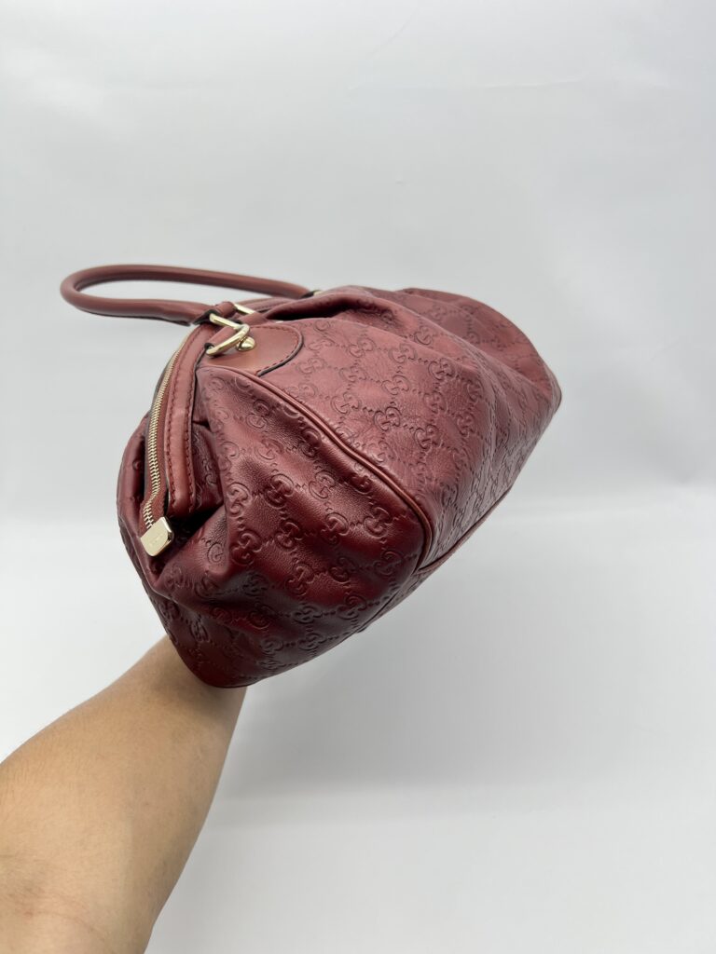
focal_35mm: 26
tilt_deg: -28.5
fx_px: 717
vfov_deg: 67.3
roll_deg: +2.4
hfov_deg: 53.1
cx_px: 358
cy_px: 477
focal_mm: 5.7
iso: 40
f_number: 1.5
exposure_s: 1/100
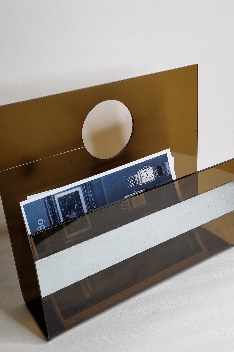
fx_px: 273
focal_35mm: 28
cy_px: 171
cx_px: 116
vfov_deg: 65.5
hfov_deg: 46.4
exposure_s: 1/100
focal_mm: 5.4
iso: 64
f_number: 1.8
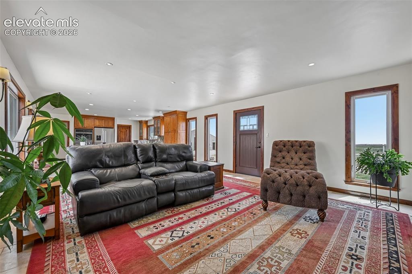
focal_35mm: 14
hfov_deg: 104.3
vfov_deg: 81.2
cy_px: 137
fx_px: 160
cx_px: 206
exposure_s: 1/15
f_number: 10
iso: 250
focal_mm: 14
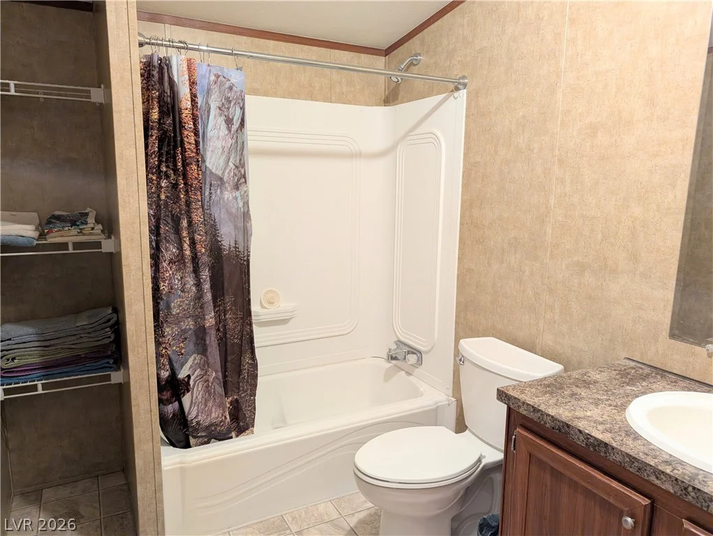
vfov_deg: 56.9
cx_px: 356
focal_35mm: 24
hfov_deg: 71.5
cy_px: 268
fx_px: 495
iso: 826
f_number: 1.68
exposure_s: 1/67.6
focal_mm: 6.9
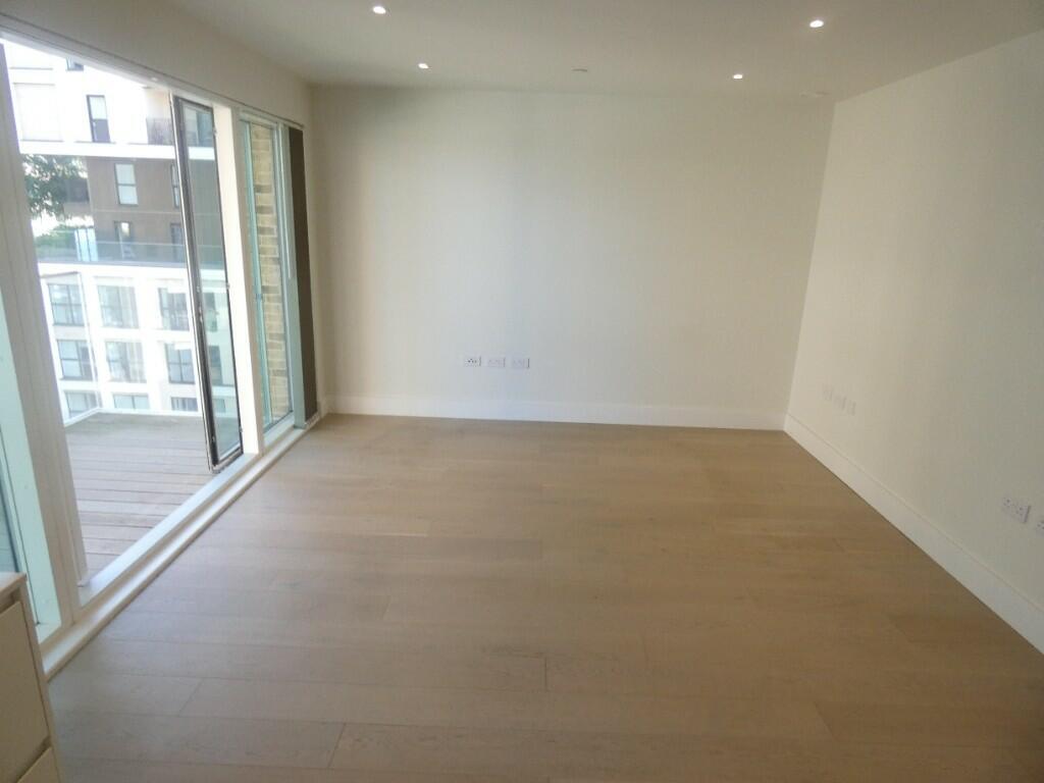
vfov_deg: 66.0
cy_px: 392
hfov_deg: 81.7
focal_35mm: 20
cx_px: 522
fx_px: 603
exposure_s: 1/125
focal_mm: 3.6
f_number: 2.8
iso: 200
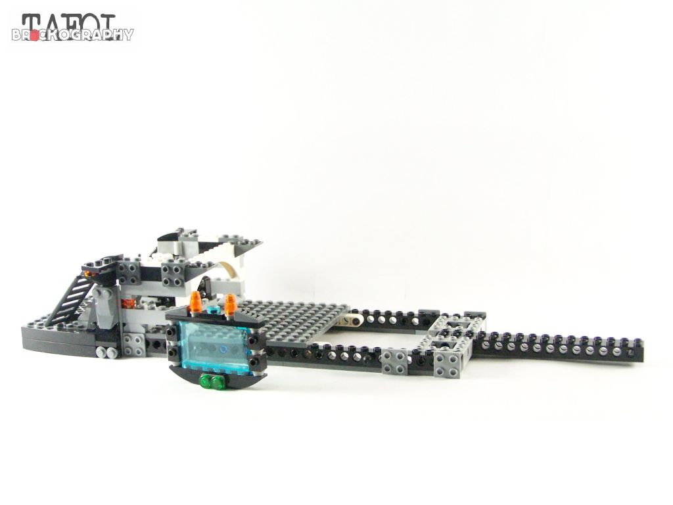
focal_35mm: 51
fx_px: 992
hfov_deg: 37.5
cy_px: 252
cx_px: 336
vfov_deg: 28.6
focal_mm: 8.5
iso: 400
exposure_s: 1/60
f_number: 4
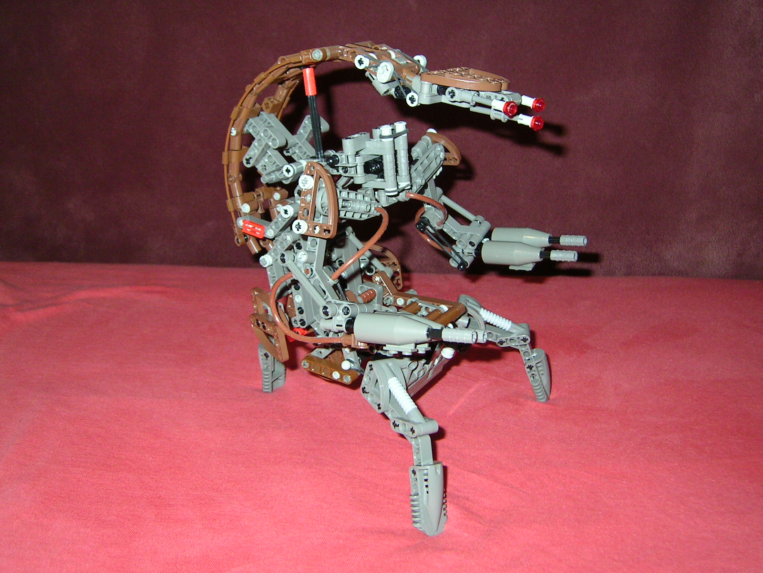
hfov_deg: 51.4
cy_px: 286
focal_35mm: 36
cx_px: 382
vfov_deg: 39.7
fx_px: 794
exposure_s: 1/30
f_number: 2.8
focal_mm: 5.6
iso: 100
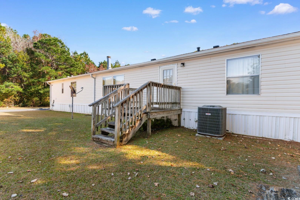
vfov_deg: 70.4
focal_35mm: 17
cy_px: 100
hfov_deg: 93.3
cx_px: 150
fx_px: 142
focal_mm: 11.5
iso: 100
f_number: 5.6
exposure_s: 1/125
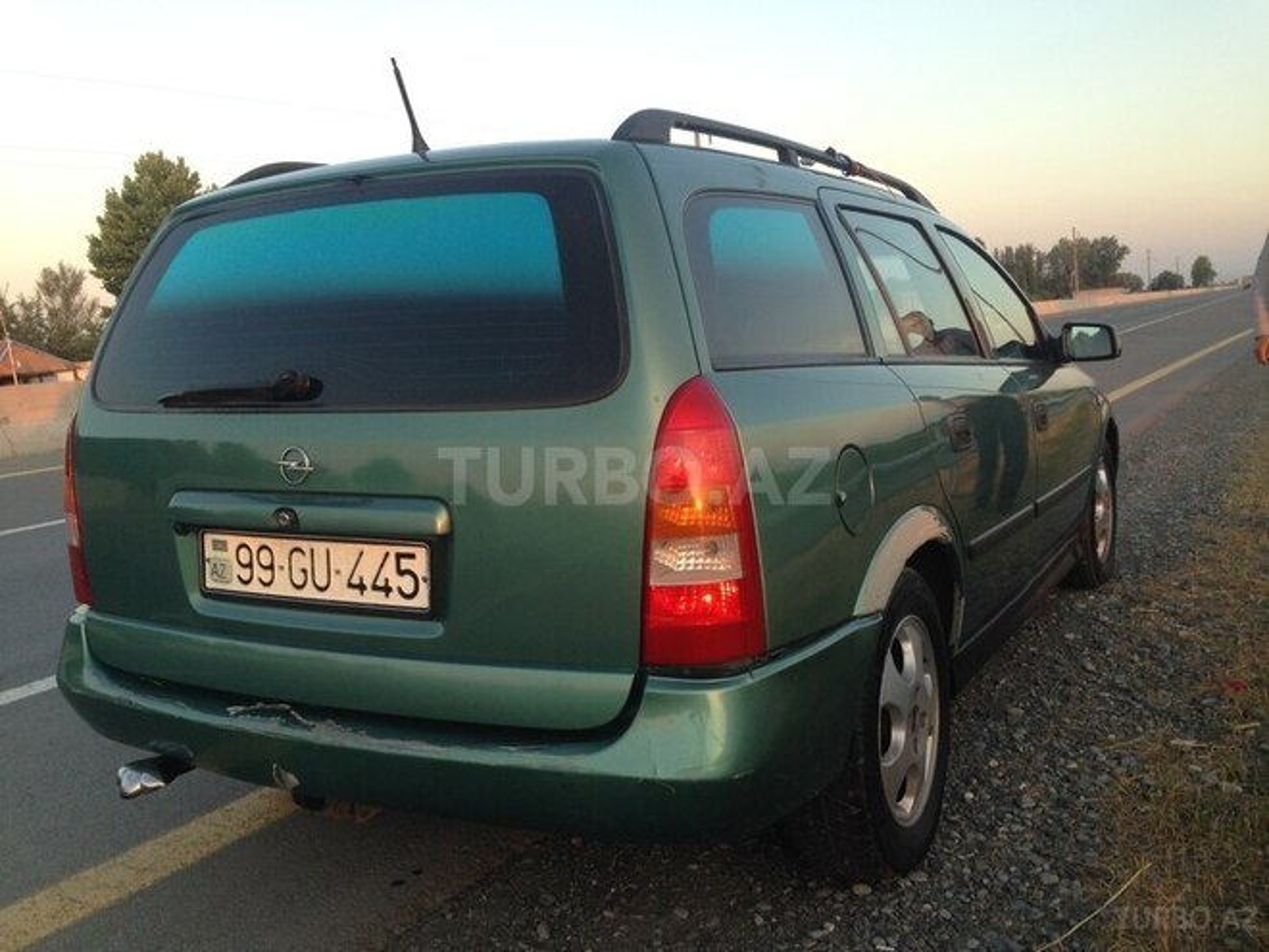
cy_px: 476
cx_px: 634
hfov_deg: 55.4
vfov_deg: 42.9
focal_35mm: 33
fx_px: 1210
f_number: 2.4
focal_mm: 4.12
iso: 64
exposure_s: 1/120
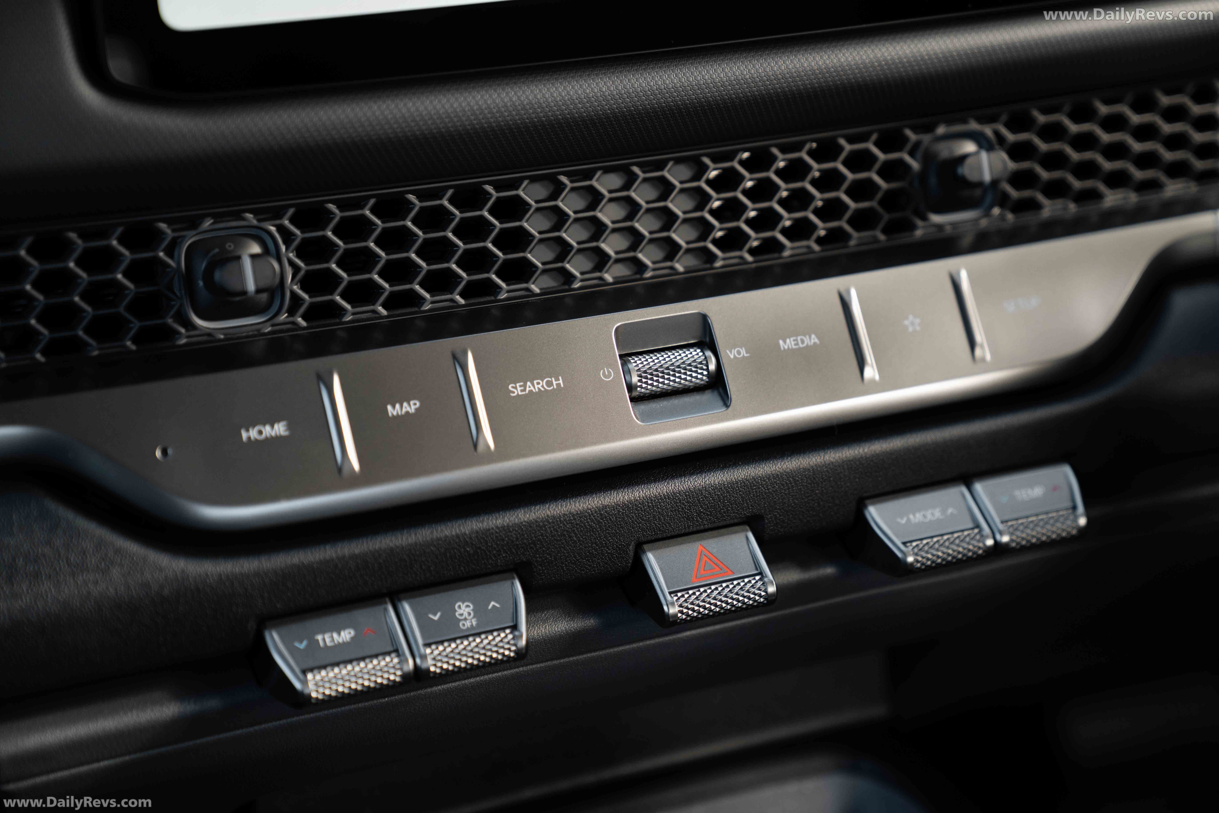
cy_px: 406
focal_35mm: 70
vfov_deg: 19.5
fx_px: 2370
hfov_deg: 28.8
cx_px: 610
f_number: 2.8
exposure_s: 1/320
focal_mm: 70
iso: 500
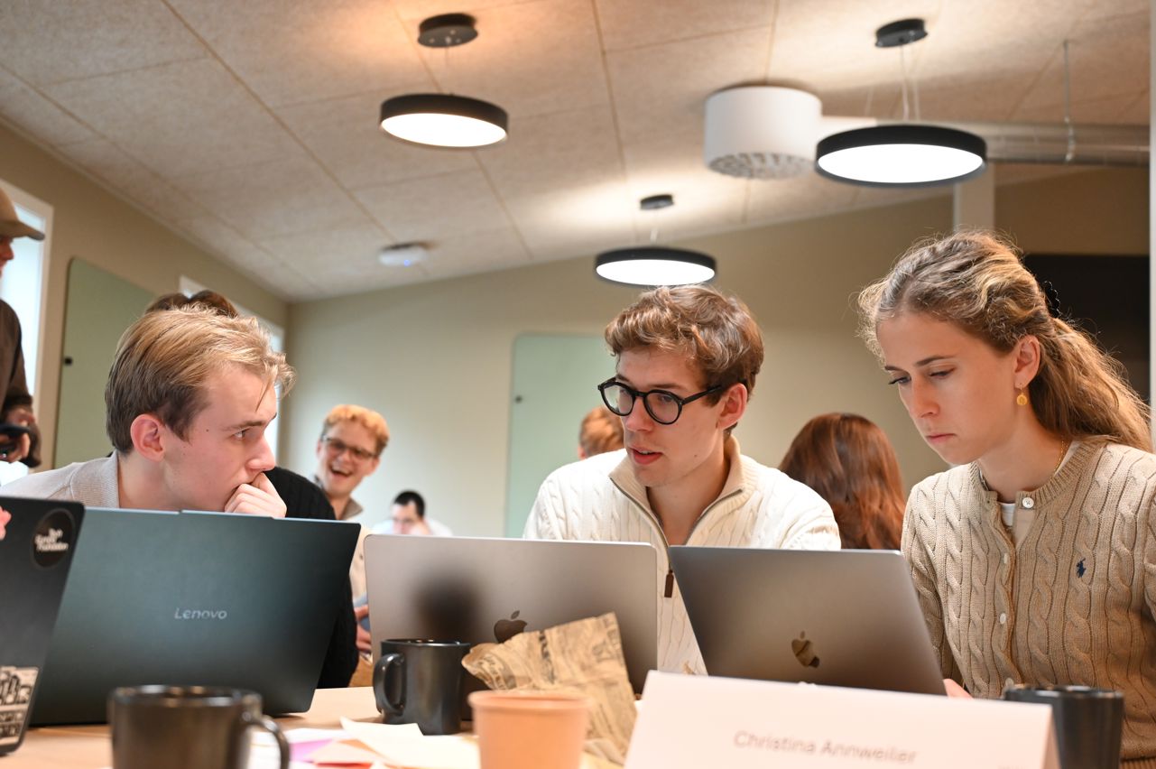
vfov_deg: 30.5
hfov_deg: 44.5
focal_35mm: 44
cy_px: 384
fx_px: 1412
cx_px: 578
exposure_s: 1/125
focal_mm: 44
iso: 3200
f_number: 4
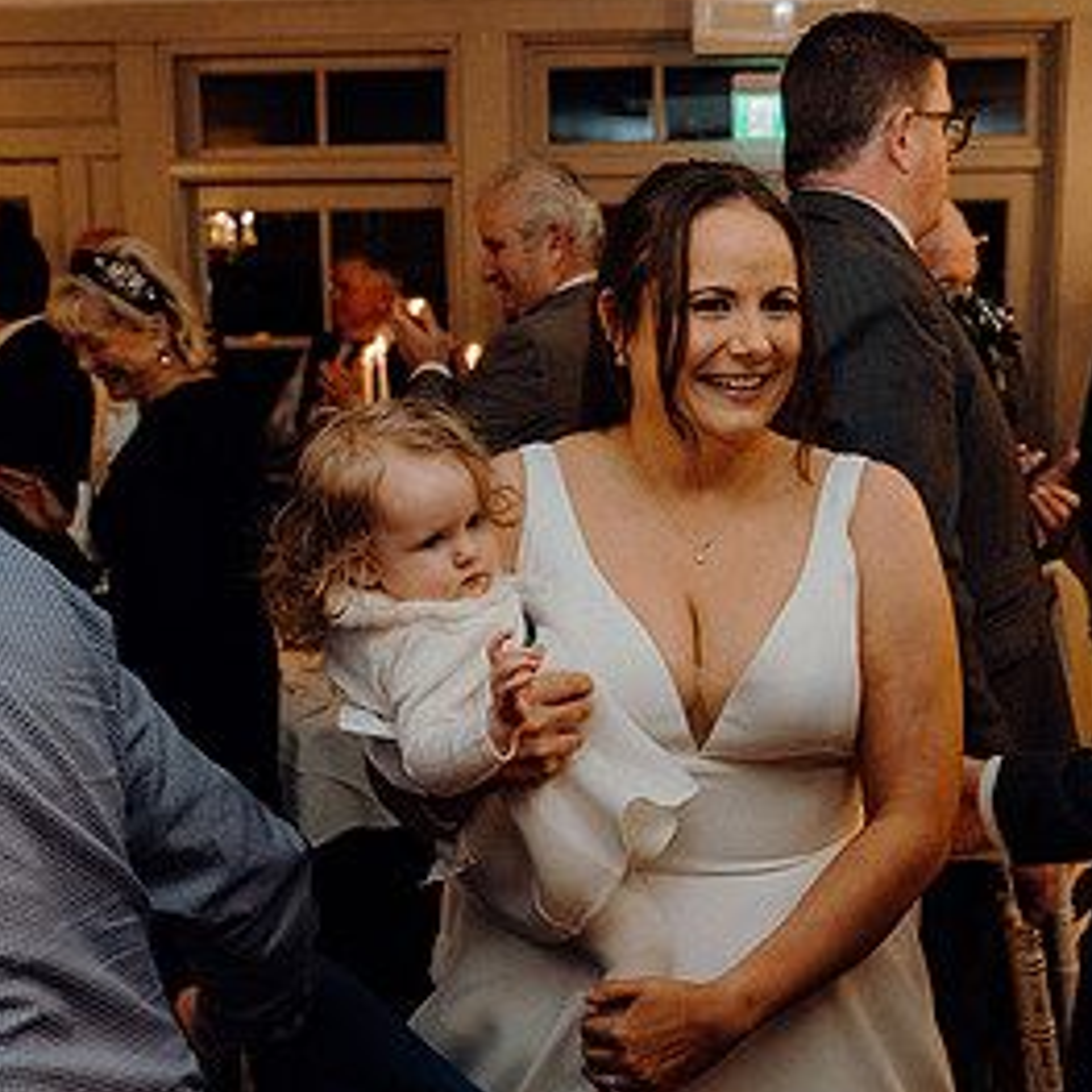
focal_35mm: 45
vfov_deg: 37.5
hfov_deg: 37.5
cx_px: 598
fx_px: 1606
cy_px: 604
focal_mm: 24
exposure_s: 1/160
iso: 2500
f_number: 3.5
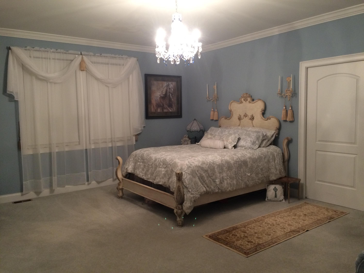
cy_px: 136
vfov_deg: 48.2
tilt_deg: -3.9
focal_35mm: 29
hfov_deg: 61.7
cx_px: 182
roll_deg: +2.8
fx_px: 305
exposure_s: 1/30
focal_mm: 4.15
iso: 200
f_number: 2.2
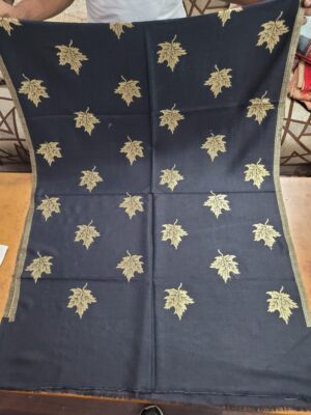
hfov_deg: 53.1
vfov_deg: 67.3
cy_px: 208
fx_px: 311
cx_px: 156
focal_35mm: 26
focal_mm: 5.4
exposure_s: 1/33
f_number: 1.8
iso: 640
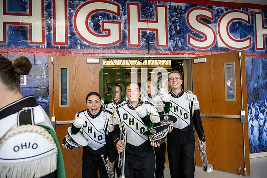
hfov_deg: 73.7
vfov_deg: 53.2
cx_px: 134
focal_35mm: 24
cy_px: 89
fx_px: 178
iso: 3200
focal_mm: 24
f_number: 4
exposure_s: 1/800
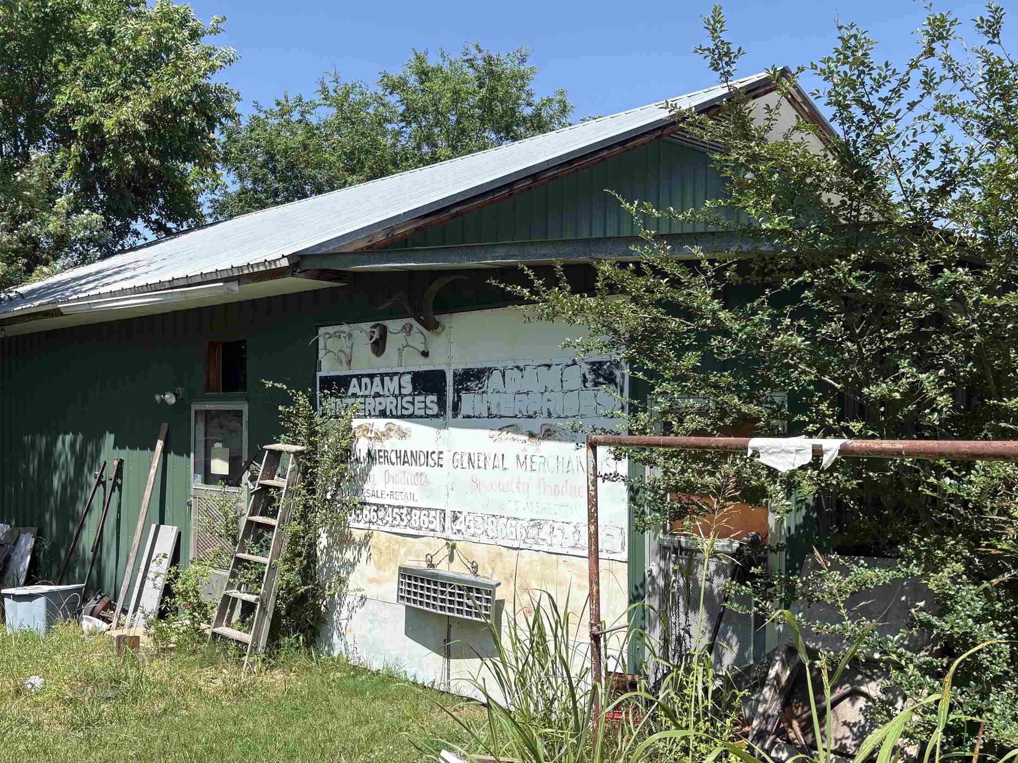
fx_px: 1059
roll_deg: +0.4
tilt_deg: -1.6
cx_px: 389
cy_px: 441
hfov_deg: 50.9
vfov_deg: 39.6
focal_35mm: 36
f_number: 1.6
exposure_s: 1/2451
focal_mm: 5.96
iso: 50
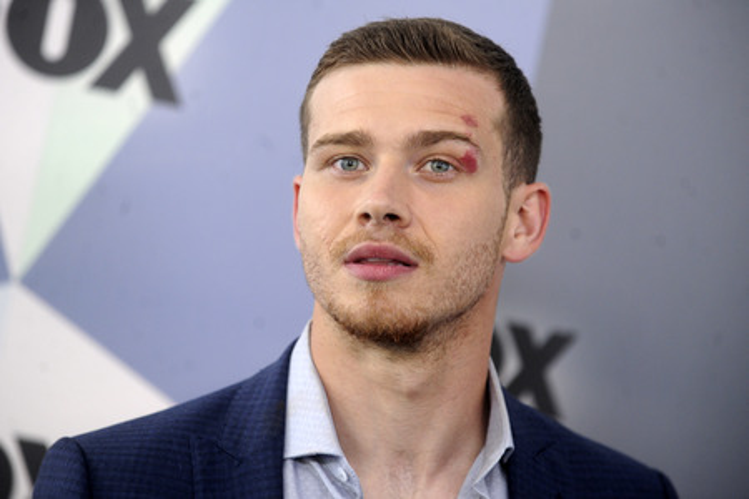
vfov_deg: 6.9
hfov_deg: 10.3
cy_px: 250
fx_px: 4161
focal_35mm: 200
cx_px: 374
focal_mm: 200
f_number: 5
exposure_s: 1/250
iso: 1600
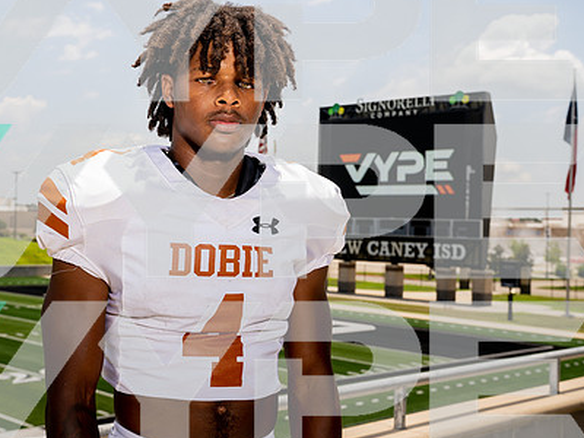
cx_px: 231
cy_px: 202
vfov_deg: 27.5
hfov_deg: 36.0
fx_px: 894
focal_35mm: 53
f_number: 7.1
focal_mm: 38
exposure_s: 1/250
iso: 100
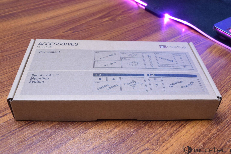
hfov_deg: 47.9
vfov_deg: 33.0
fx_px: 260
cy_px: 77
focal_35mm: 40
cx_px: 116
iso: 1600
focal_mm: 27
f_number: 10
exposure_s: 1/8
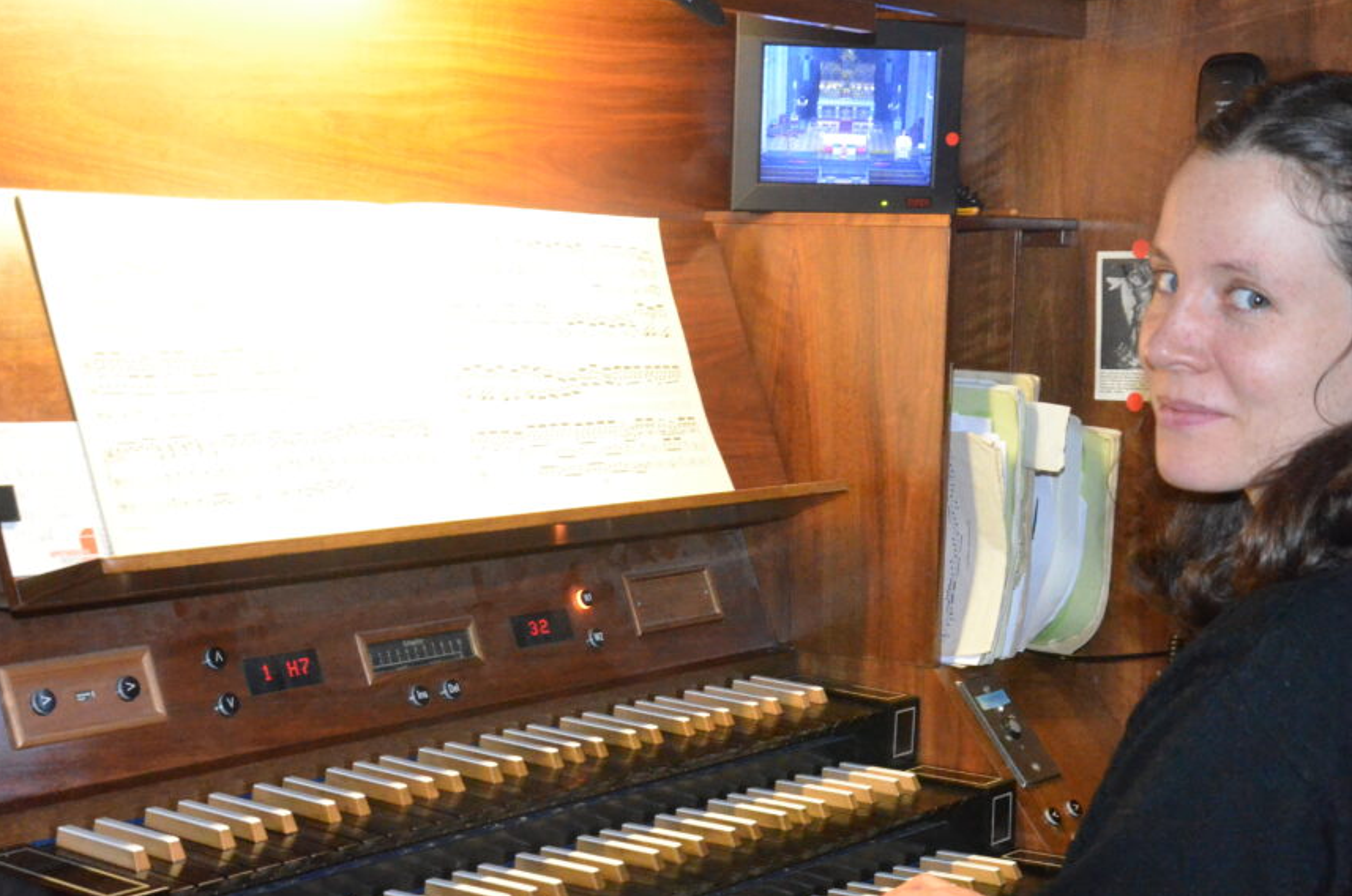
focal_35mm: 63
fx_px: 2362
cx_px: 710
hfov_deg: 31.9
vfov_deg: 21.4
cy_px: 561
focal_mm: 30
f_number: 8
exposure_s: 1/60
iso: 6400
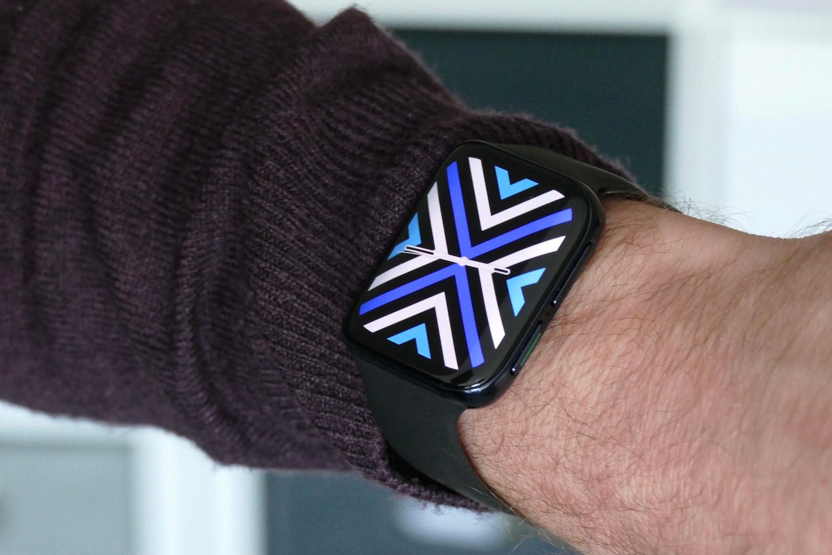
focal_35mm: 139
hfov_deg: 14.8
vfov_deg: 9.9
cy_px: 278
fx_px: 3212
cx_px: 416
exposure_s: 1/20
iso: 1600
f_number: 4.5
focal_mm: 50.69
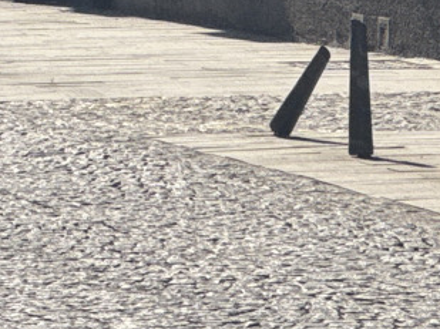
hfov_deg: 3.9
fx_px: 6335
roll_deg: -0.5
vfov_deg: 3.0
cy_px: -157
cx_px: -592
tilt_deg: -0.5
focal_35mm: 499
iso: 25
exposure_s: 1/911
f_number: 2.8
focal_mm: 9
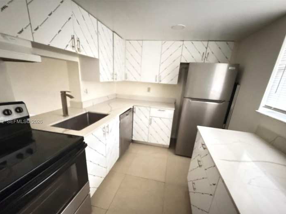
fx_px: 132
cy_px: 122
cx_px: 142
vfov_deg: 77.7
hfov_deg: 94.5
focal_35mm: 16
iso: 4000
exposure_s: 1/16
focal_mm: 2.22
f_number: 2.2
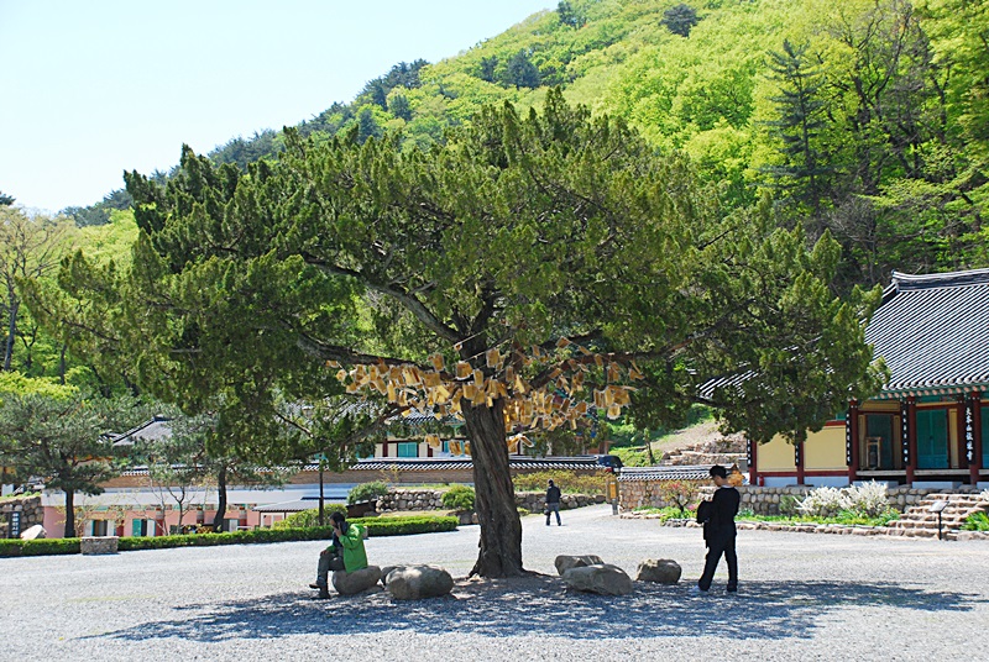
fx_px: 1816
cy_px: 331
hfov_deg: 30.5
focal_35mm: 66
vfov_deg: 20.7
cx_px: 494
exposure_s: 1/640
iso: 400
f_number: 6.3
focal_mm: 44
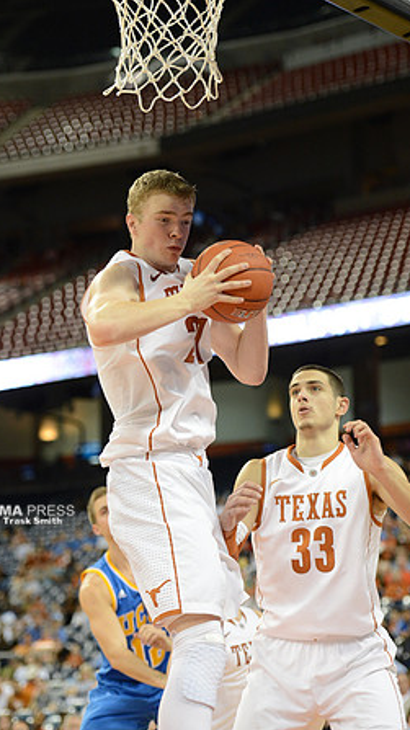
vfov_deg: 22.5
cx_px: 196
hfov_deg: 12.7
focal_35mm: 95
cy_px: 366
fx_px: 1839
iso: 3200
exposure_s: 1/1000
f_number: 2.8
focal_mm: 90
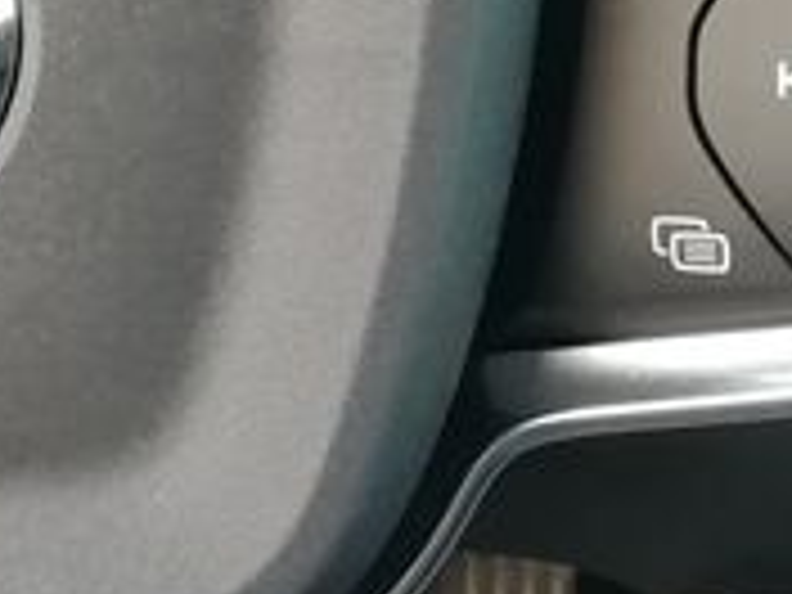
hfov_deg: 12.4
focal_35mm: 151
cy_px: -104
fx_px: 3455
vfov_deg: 9.7
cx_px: -428
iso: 80
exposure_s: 1/33.3
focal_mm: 3.21
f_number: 2.2
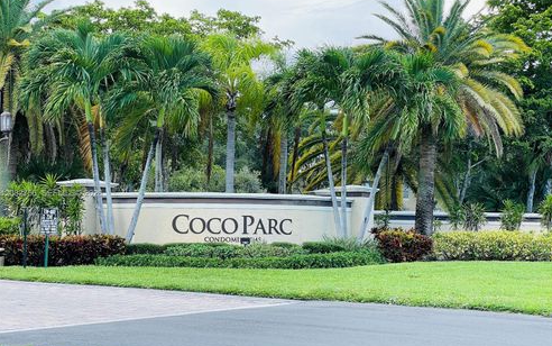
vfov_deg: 23.2
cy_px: 194
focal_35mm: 56
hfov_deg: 36.3
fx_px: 843
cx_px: 274
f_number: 2
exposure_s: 1/276
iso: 25
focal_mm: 6
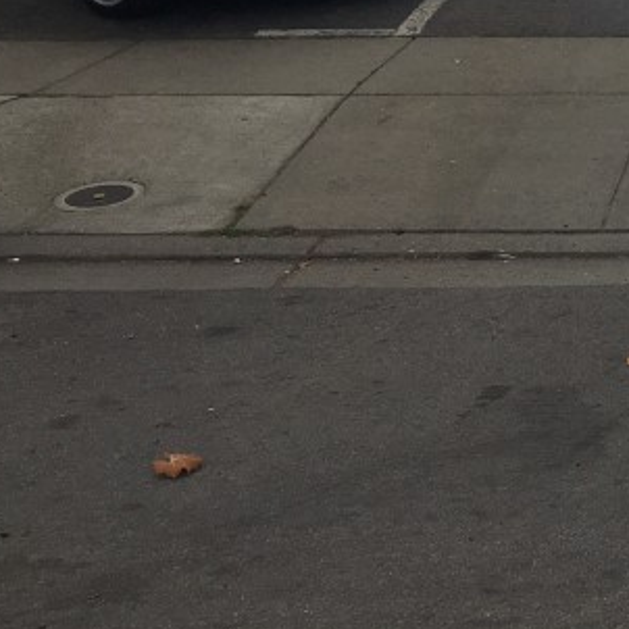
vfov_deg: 18.8
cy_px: -142
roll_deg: -0.8
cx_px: 904
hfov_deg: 18.1
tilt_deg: -3.7
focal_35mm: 87
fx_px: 1789
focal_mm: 4.15
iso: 25
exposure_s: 1/1479
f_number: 2.2
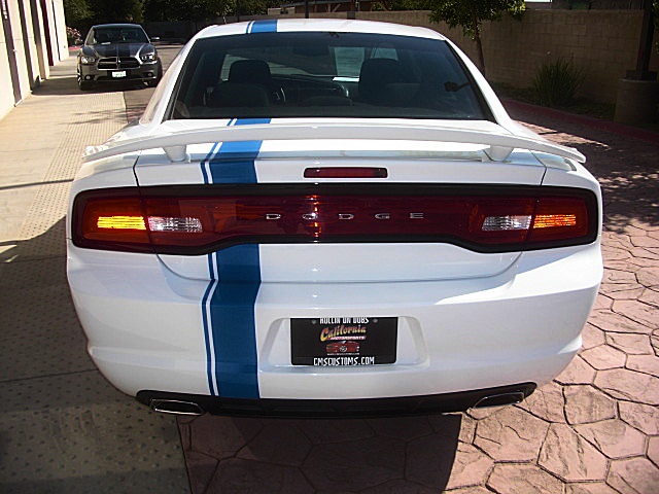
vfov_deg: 39.7
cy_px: 247
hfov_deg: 51.4
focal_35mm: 36
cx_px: 330
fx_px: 685
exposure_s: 1/1000
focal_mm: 6.3
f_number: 2.8
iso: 50
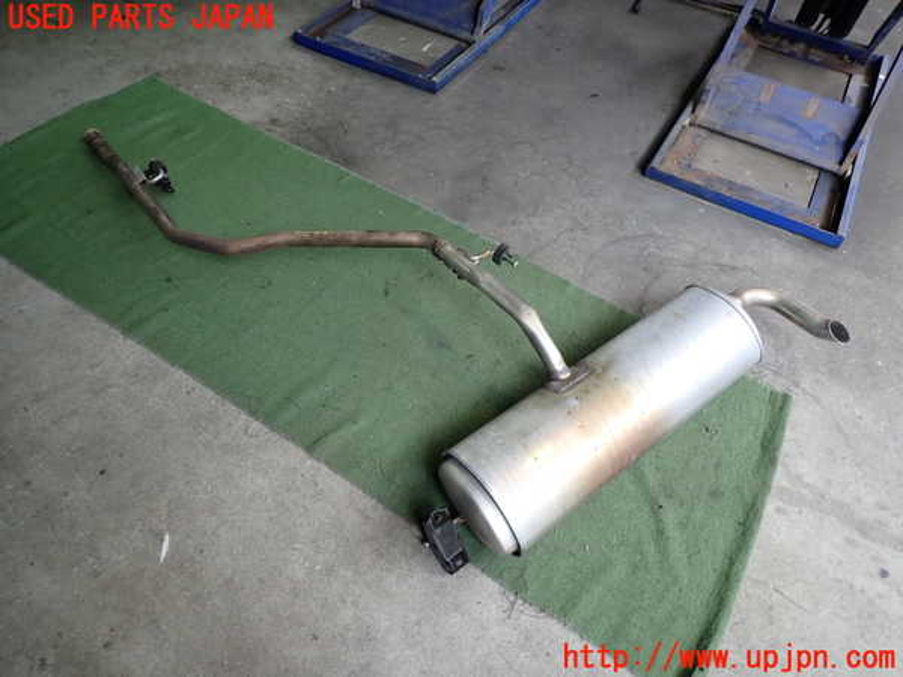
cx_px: 452
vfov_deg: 54.9
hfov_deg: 69.4
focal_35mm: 25
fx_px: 652
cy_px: 338
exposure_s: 1/125
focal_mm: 4.5
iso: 160
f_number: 2
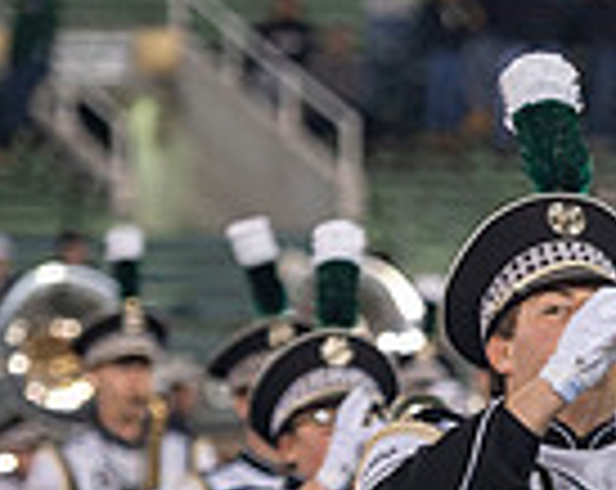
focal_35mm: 485
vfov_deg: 3.2
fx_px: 8823
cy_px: 629
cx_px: 1178
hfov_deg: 4.0
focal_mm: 122
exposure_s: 1/500
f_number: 2.8
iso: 1000
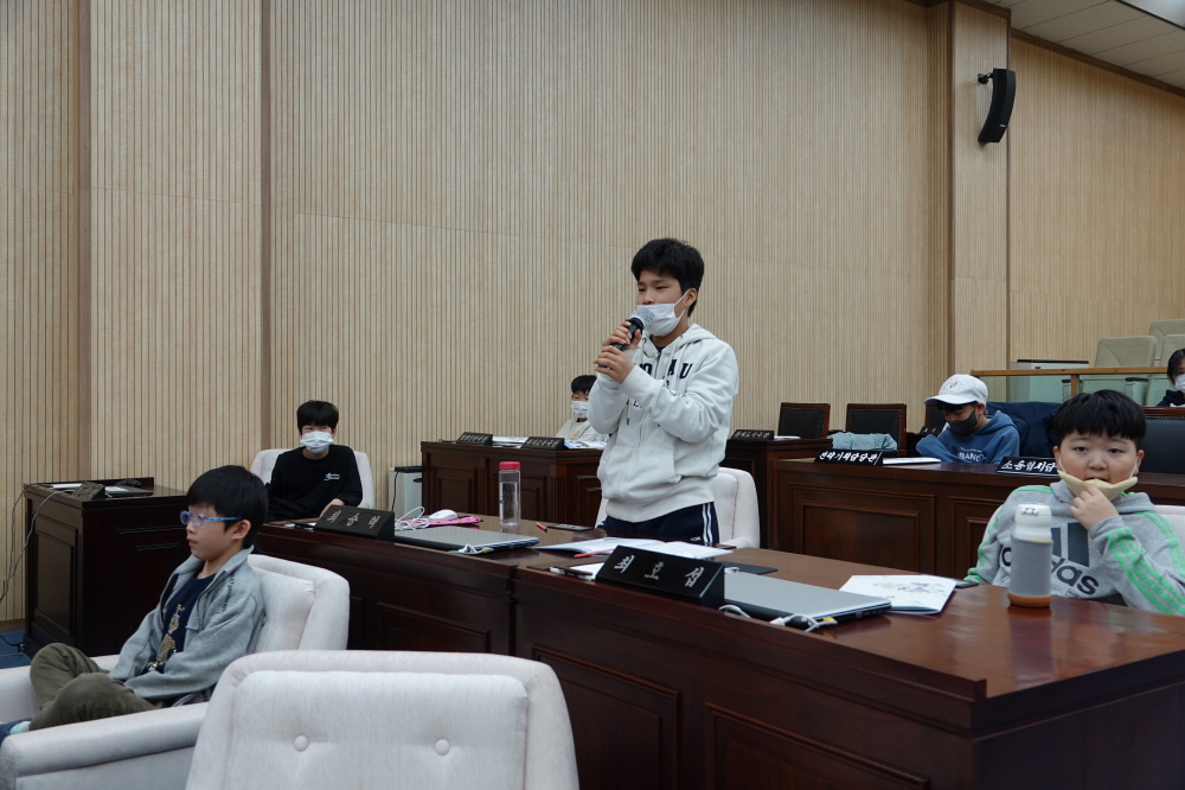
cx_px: 592
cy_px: 395
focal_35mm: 30
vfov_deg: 43.6
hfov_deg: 61.9
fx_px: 987
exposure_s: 1/40
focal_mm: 11.03
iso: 100
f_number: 2.8
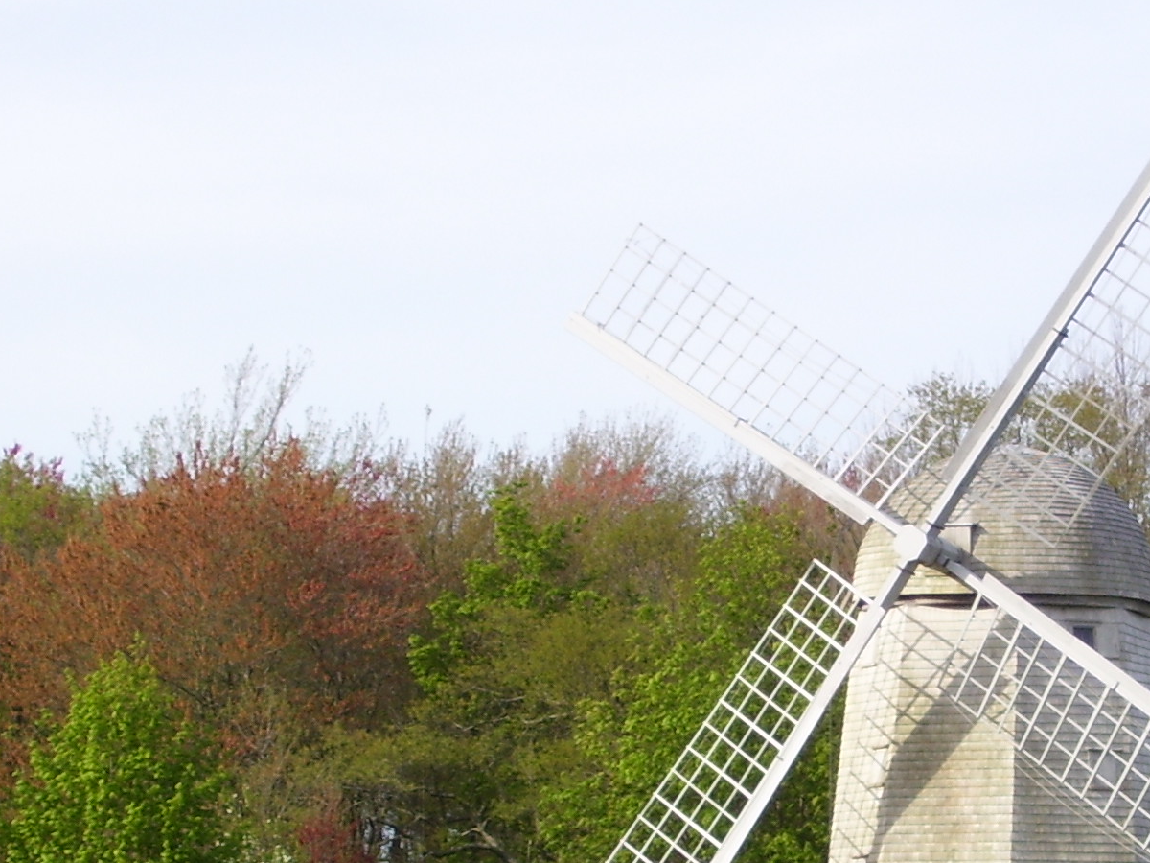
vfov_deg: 8.9
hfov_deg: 11.8
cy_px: 742
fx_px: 5548
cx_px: 863
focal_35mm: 167
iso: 80
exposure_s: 1/500
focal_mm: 14.3
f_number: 4.3
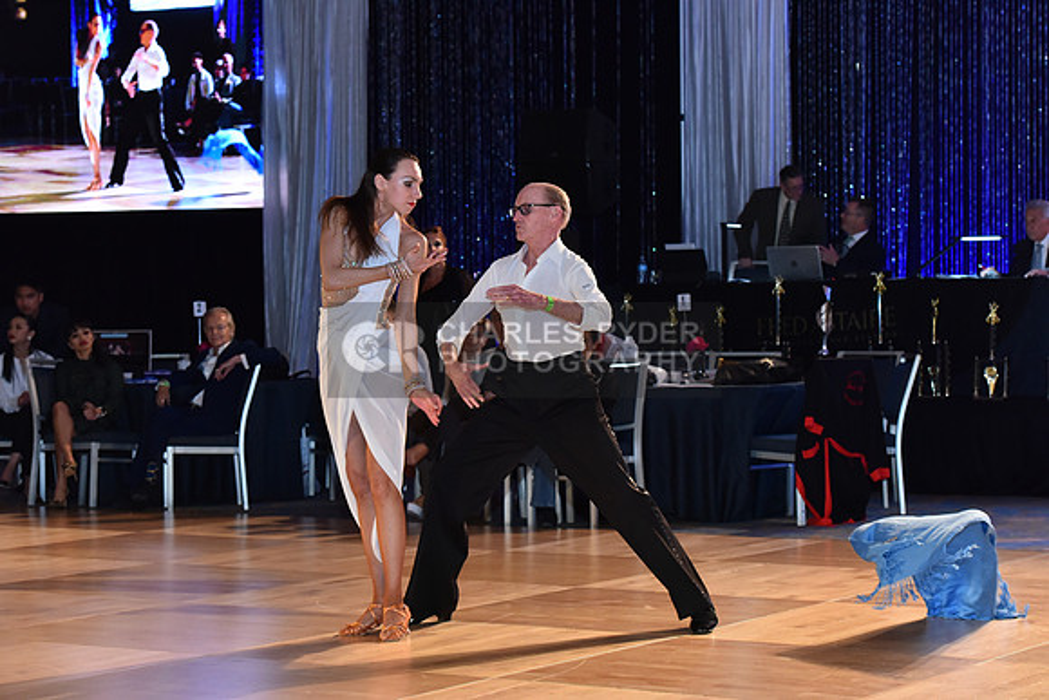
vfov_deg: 15.9
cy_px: 350
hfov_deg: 23.6
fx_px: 2506
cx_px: 524
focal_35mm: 86
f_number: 4.5
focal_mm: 86
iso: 2000
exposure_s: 1/250
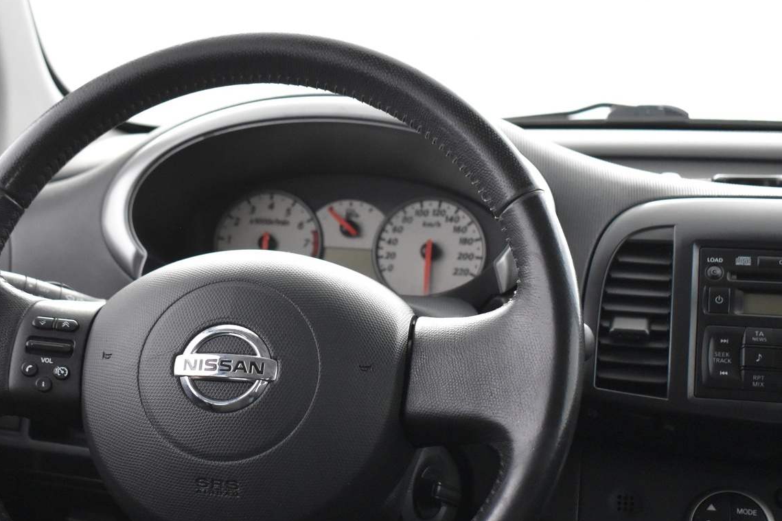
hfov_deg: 31.2
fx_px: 1390
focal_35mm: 64
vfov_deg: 21.1
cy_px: 362
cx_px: 267
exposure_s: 1/10
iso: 3200
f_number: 4.2
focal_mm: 30
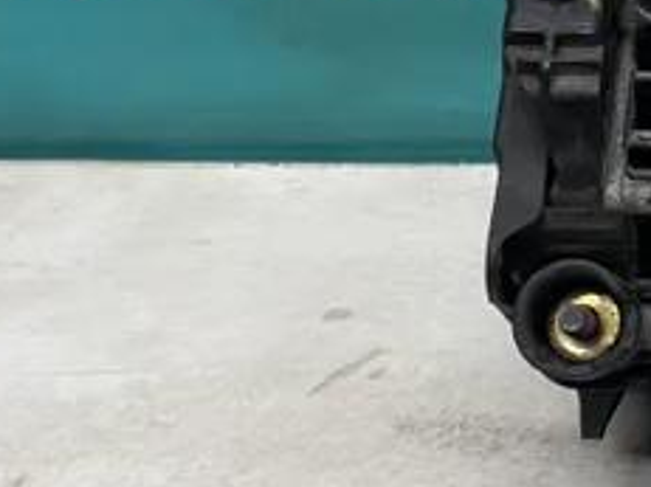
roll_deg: +0.5
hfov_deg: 24.1
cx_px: 820
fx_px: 1353
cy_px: 0
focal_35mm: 72
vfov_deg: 19.8
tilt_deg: -24.3
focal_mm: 4.25
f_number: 1.8
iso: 80
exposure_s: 1/50
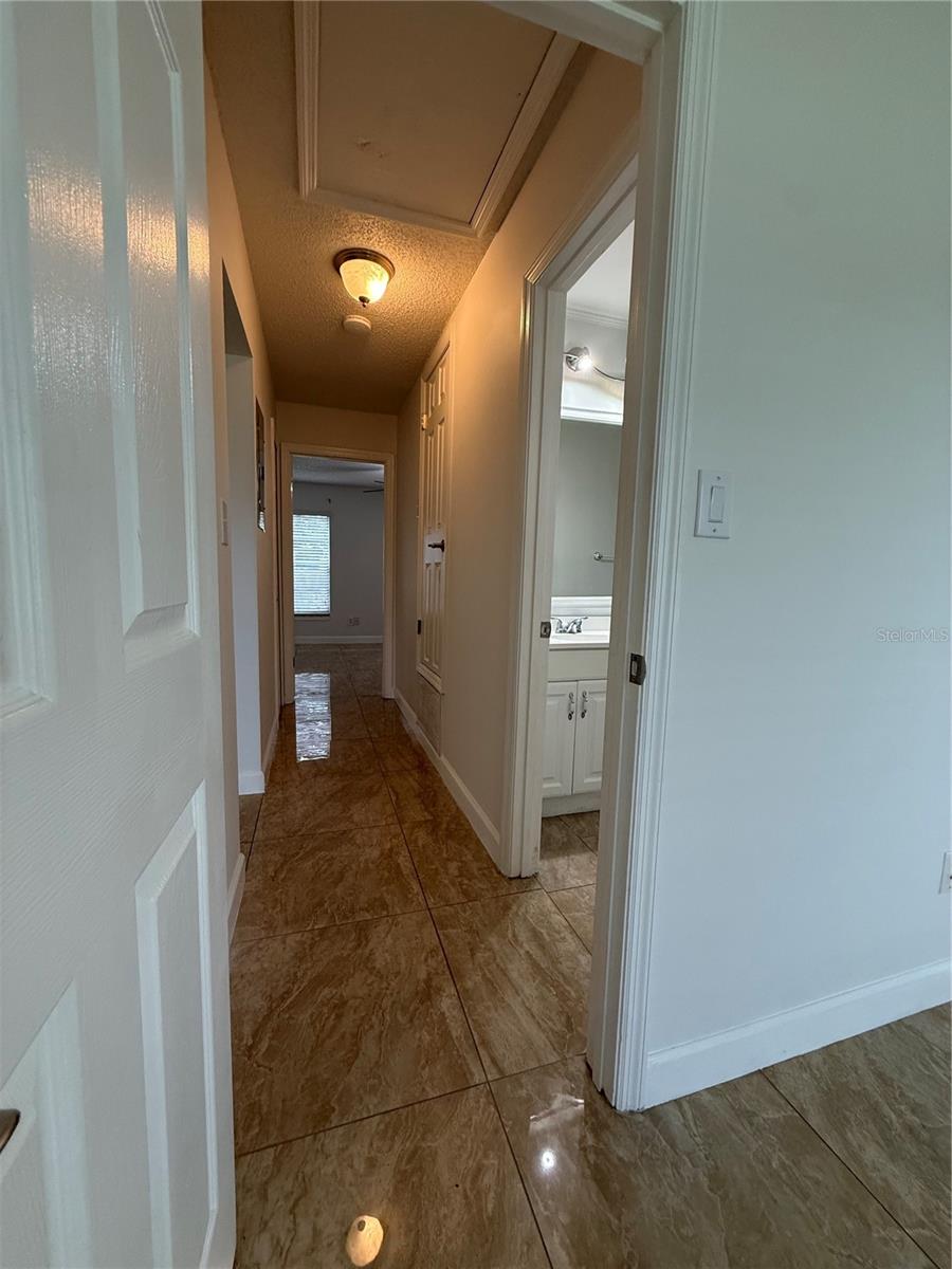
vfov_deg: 102.1
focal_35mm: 14
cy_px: 634
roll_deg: -1.4
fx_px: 513
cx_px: 476
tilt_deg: -6.1
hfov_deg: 85.7
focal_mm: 2.22
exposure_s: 1/120
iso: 250
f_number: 2.2
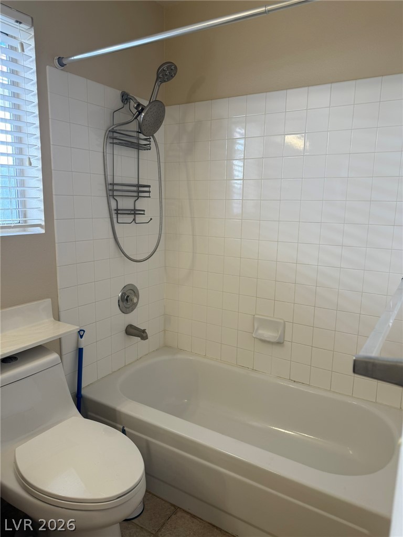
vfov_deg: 71.6
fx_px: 373
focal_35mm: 24
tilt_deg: -9.6
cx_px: 202
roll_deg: -1.1
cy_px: 268
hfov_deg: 56.8
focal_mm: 6.76
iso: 80
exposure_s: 1/120
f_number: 1.78
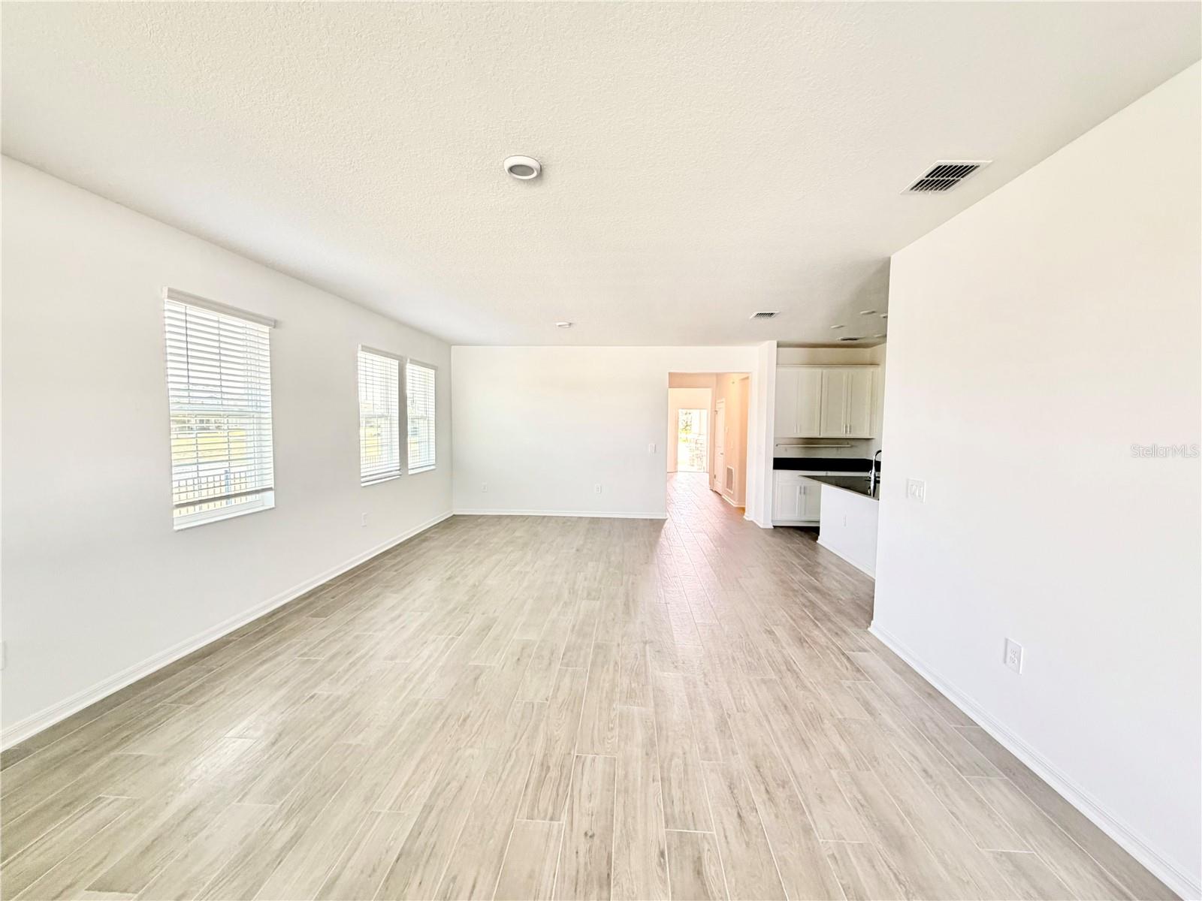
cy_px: 450
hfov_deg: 102.1
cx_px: 601
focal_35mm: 14
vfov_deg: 85.7
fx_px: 486
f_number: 2.2
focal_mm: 2.22
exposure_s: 1/121
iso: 320
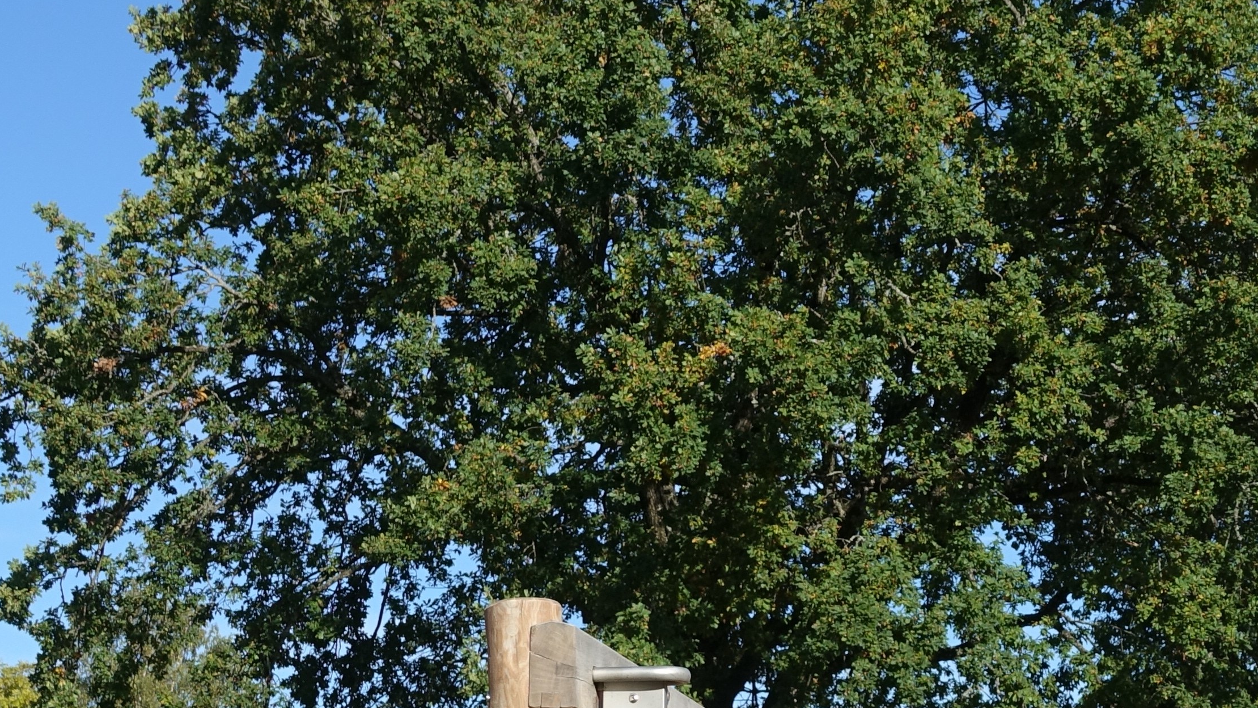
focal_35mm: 93
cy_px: 791
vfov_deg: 12.8
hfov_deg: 22.2
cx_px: 1223
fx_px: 3102
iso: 100
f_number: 3.5
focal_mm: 13.31
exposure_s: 1/1000
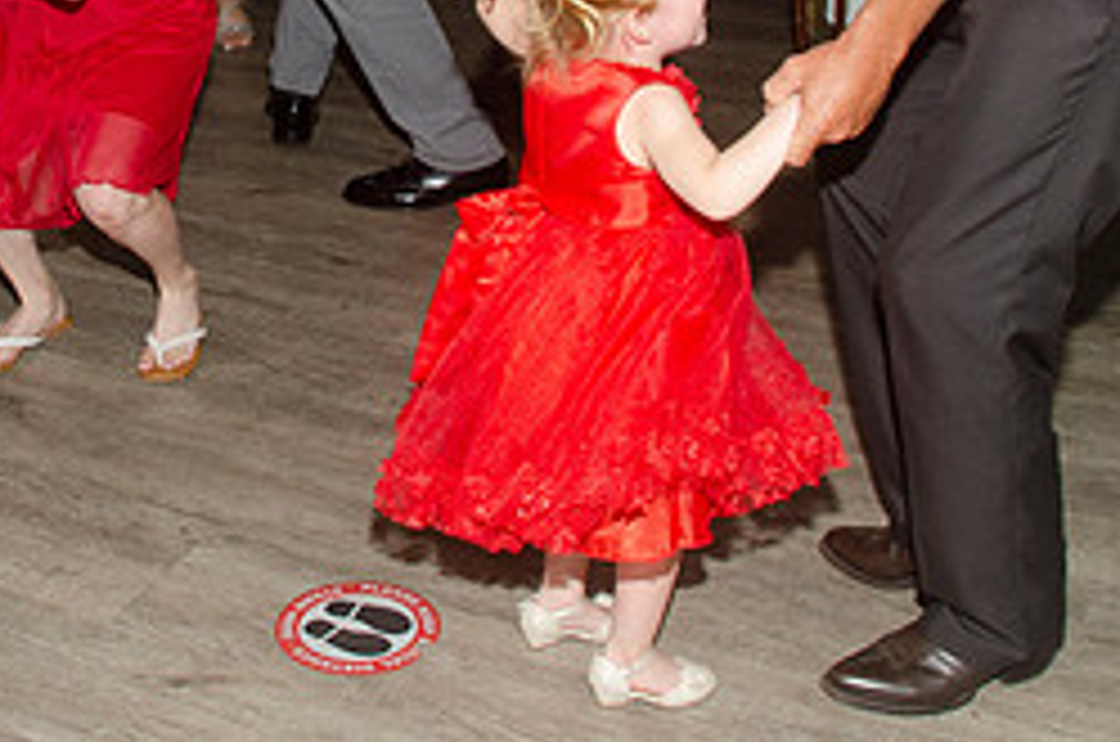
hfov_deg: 31.0
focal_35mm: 63
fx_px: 1956
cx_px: 198
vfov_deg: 20.4
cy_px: -85
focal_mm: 18
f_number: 5.6
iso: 400
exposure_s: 1/60
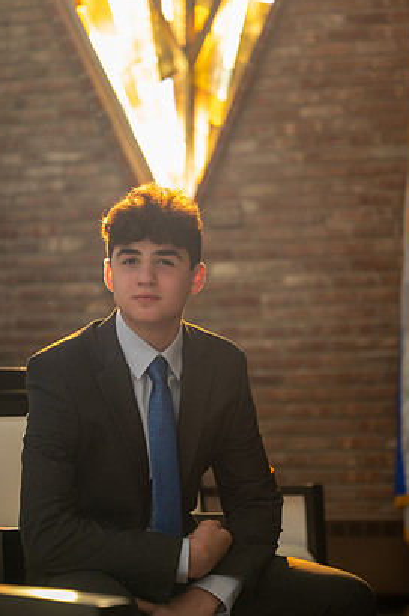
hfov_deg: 17.7
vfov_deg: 26.3
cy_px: 294
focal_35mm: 77
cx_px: 195
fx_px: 1314
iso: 1000
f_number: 2.8
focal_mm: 70
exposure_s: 1/250
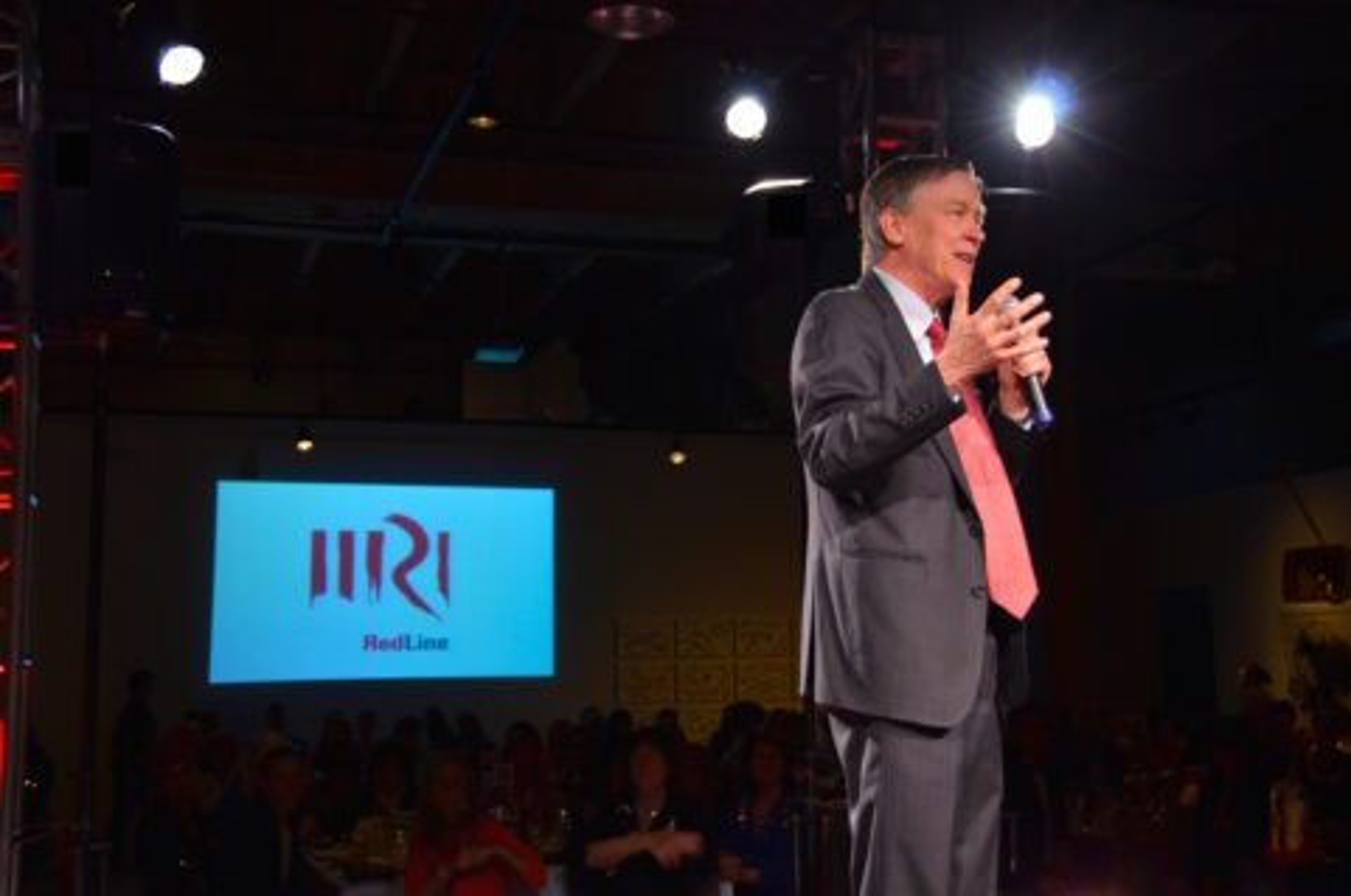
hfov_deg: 41.2
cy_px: 448
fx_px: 1798
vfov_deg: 28.0
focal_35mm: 48
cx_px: 676
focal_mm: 32
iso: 640
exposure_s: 1/80
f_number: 4.5
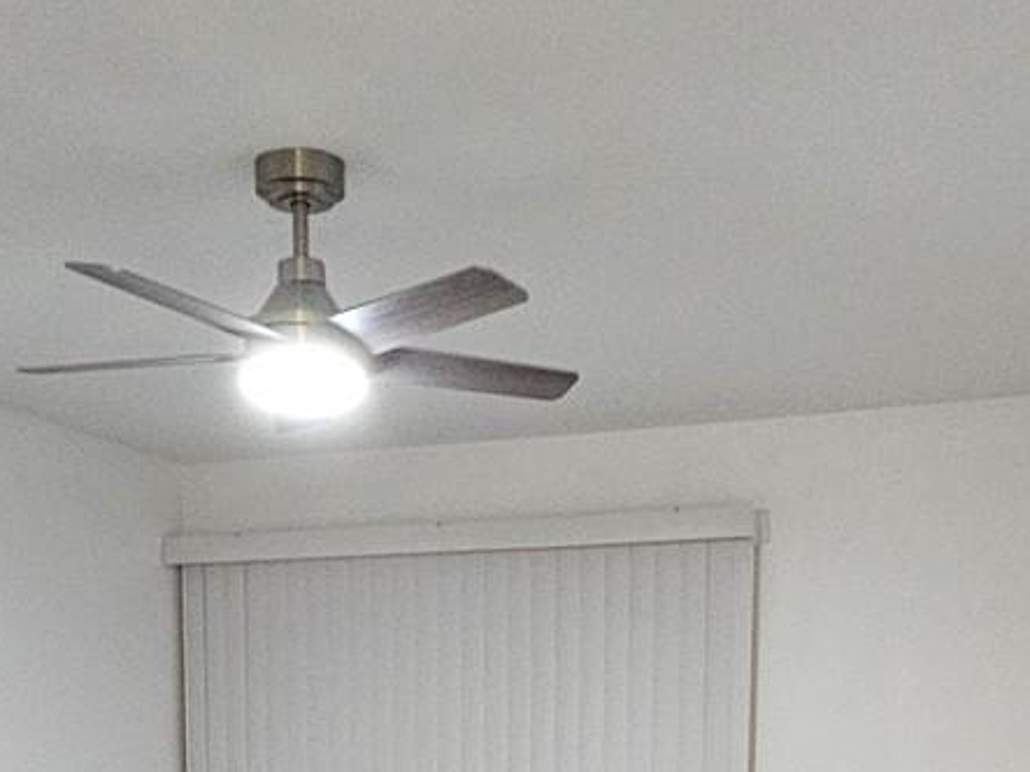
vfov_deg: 26.5
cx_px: 512
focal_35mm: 47
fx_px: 1398
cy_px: 984
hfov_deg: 40.4
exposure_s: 1/30
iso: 400
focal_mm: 2.2
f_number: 2.2
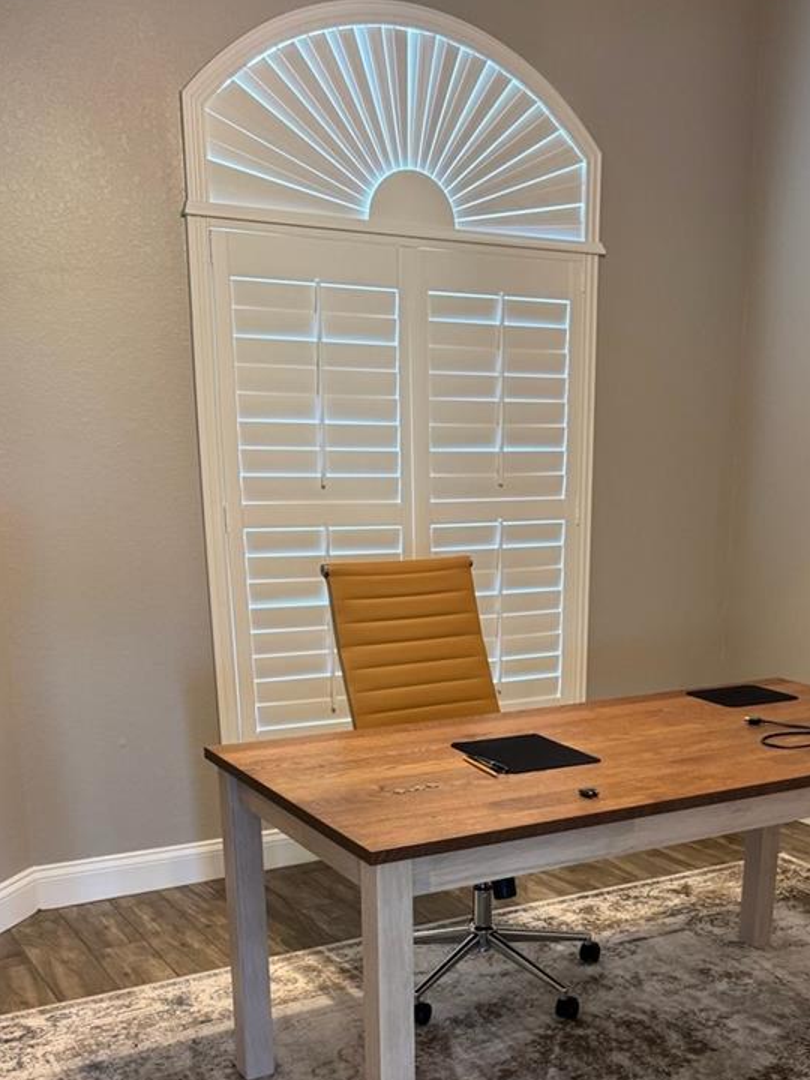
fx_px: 1248
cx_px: 504
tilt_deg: -17.9
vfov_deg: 44.8
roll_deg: -0.4
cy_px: 838
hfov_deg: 35.8
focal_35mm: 40
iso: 320
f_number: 1.78
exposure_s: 1/60
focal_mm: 6.76
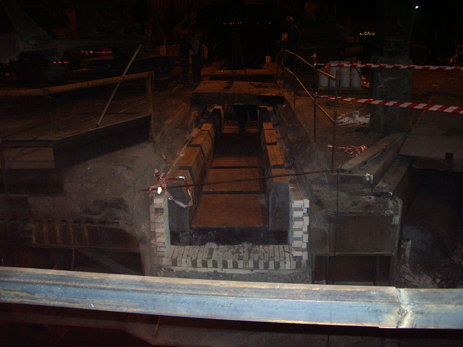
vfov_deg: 40.7
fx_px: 468
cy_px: 174
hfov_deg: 52.6
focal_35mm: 35
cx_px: 232
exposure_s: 1/40
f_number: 2.6
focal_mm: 5.8
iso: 200
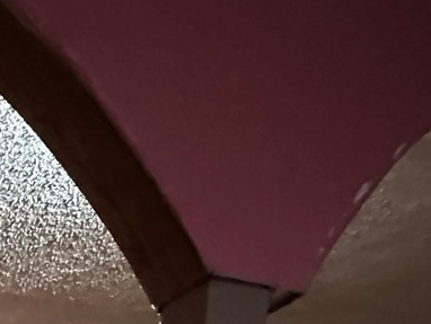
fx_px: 934
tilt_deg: -9.1
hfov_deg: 21.0
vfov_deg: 13.7
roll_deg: -2.3
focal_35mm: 75
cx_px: -256
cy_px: 787
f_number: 2.2
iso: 1250
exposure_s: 1/30
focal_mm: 2.22
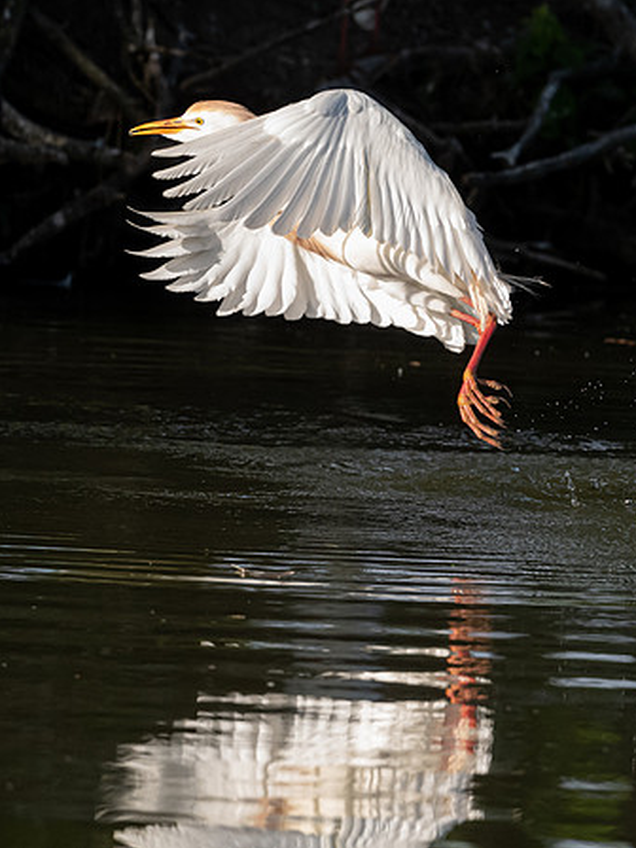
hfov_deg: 1.3
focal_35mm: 1188
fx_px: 29103
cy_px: 149
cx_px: 957
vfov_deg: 1.7
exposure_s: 1/2000
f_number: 8
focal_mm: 500
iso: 2200
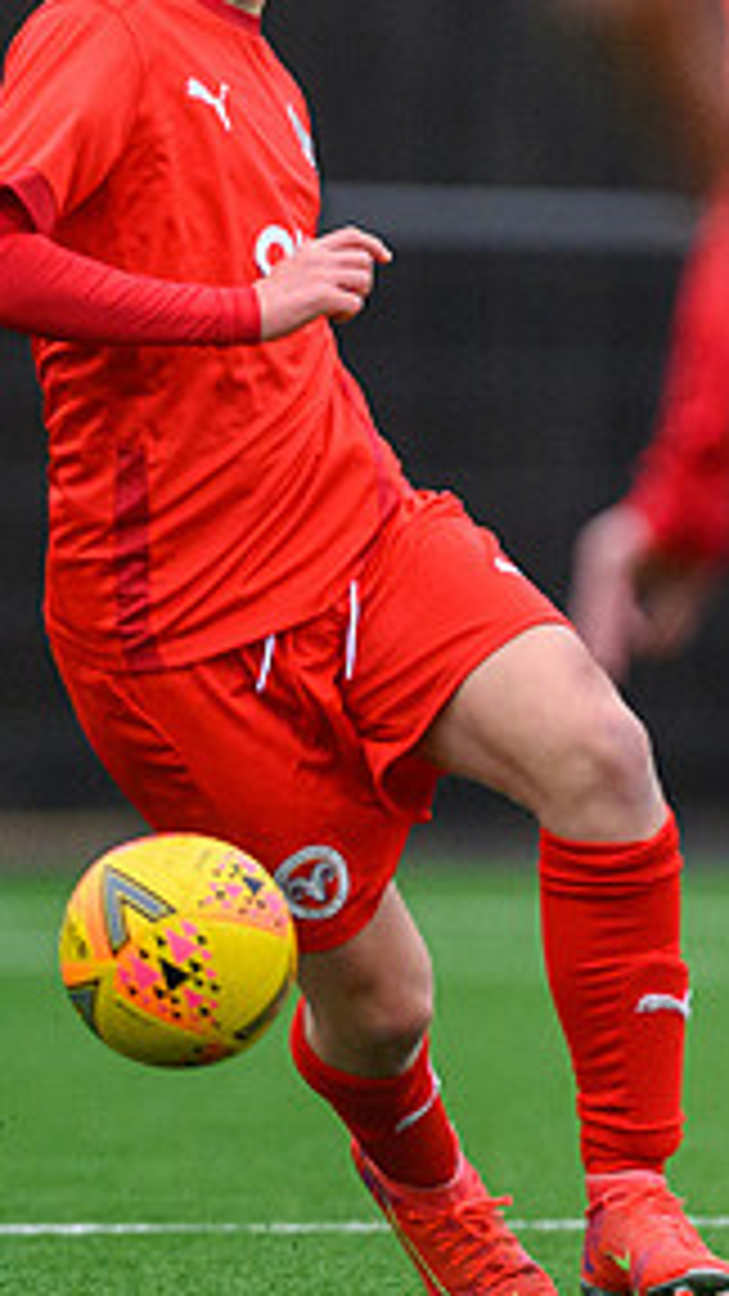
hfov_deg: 0.9
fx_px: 47767
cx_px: -281
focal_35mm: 1390
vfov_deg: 1.6
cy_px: 570
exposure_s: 1/2000
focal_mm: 400
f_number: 2.8
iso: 4000
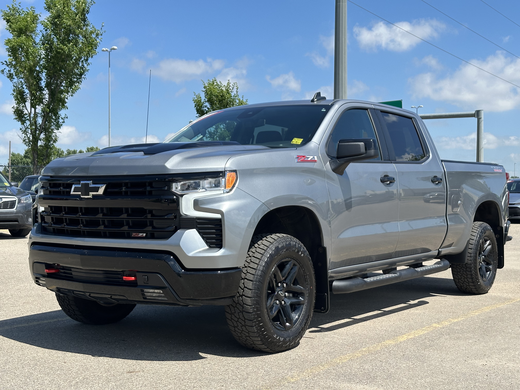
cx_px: 260
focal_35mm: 48
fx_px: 721
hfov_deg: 39.7
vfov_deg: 30.3
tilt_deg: -0.7
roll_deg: +0.6
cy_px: 195
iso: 64
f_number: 1.78
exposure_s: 1/3257
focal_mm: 6.86
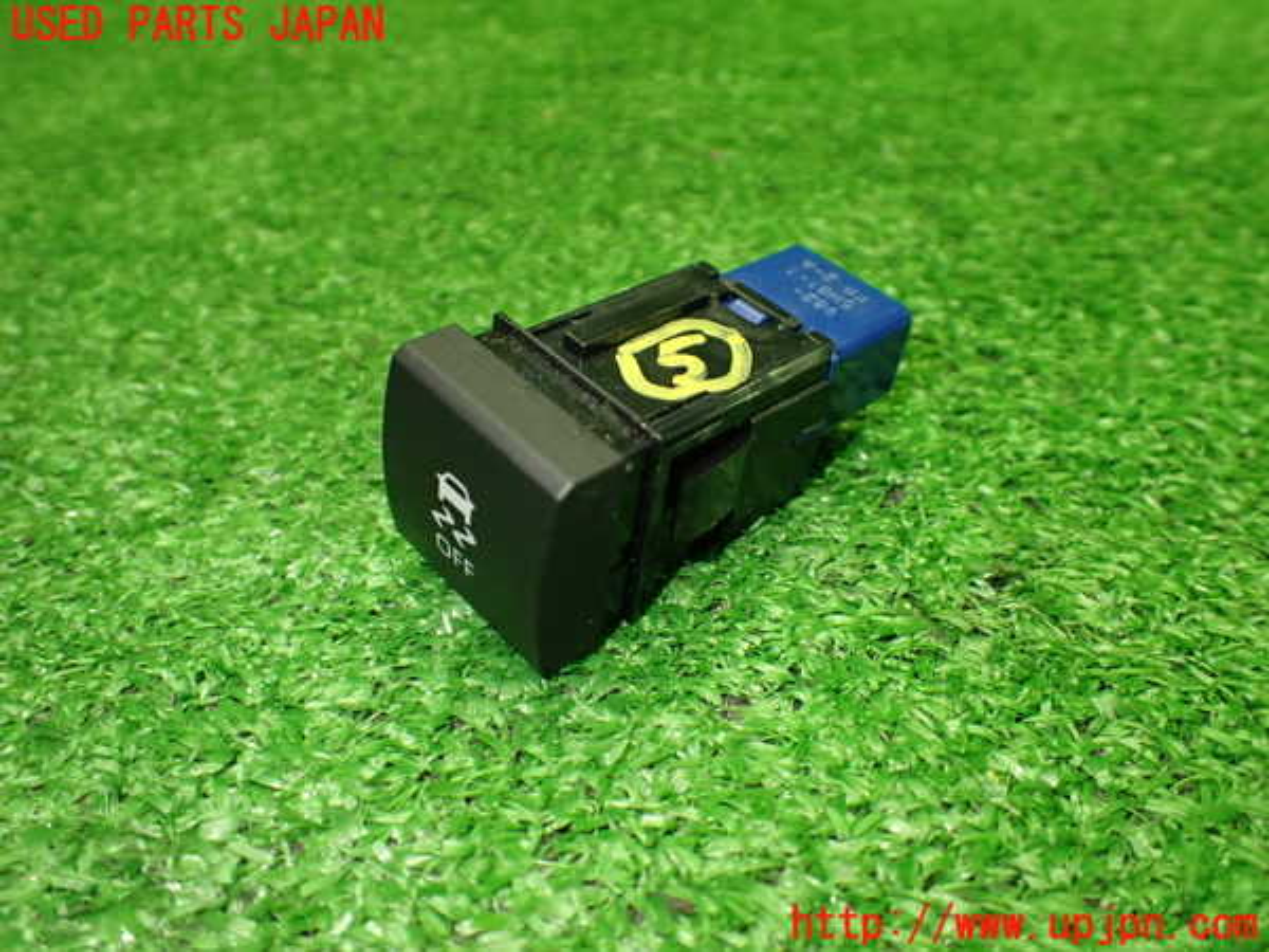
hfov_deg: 60.0
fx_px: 1100
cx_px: 634
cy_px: 476
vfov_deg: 46.8
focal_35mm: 30
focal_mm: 5.4
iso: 500
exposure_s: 1/125
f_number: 2.3
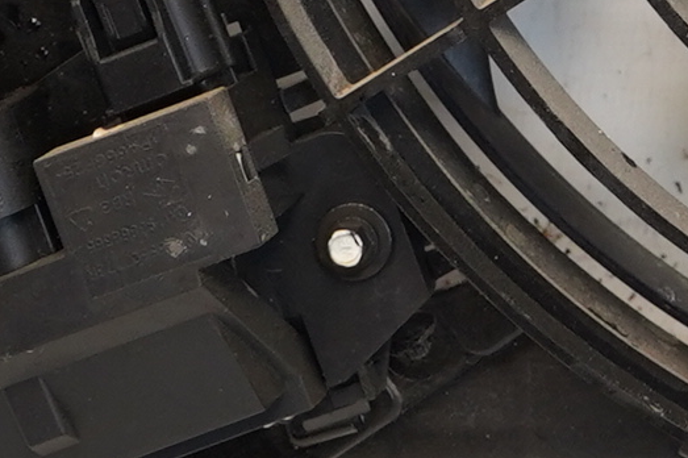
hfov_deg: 13.2
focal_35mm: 138
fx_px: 2636
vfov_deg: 9.2
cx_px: 1281
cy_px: -522
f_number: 4
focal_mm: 16
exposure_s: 1/160
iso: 800
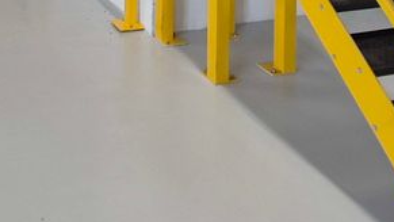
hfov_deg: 36.5
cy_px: -205
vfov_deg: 17.1
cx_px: 54
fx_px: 564
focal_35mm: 54
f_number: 2.2
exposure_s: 1/50
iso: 100
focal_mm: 1.74
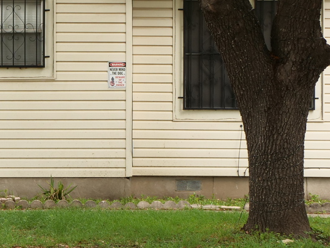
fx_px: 887
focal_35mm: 93
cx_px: -43
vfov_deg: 15.9
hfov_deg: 20.0
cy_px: 149
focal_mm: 17
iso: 200
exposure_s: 1/80
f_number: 11
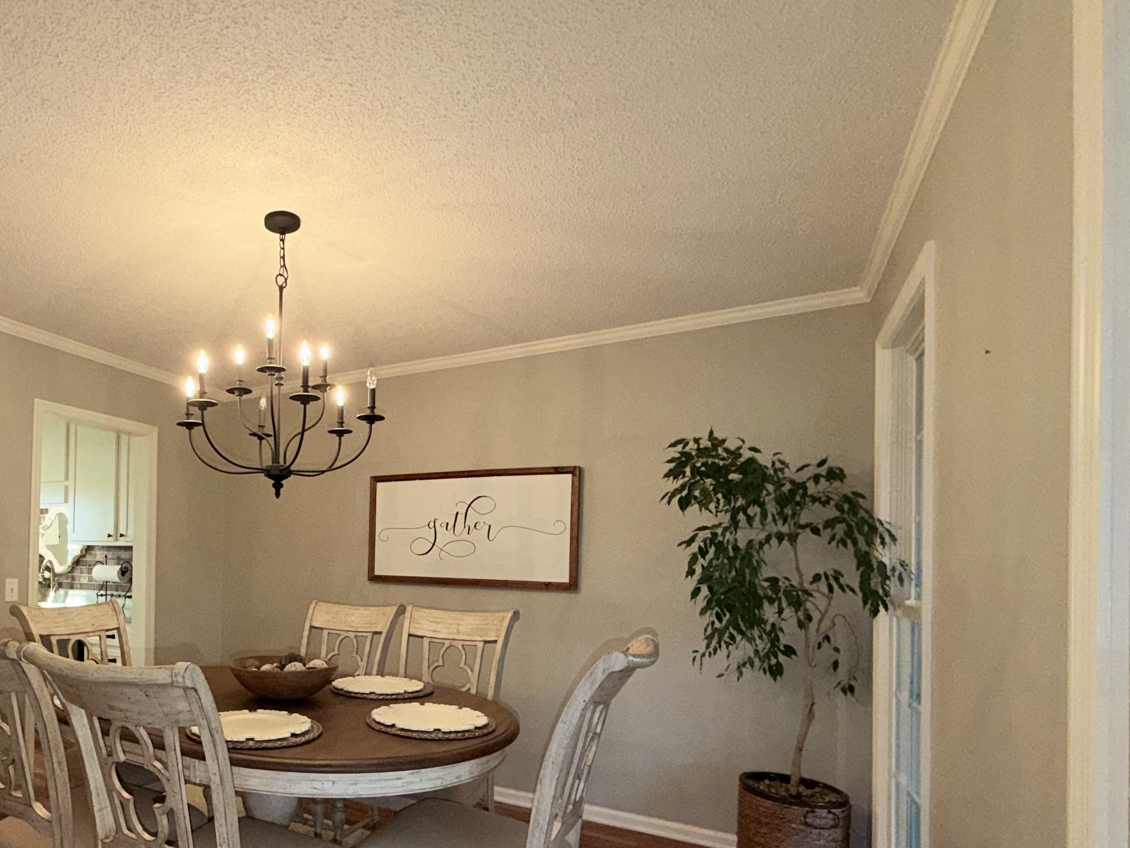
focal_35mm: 21
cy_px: 554
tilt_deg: +0.3
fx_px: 686
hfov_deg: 75.0
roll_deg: -0.7
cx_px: 328
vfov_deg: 62.1
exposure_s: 1/60
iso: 80
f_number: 2.2
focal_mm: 2.22
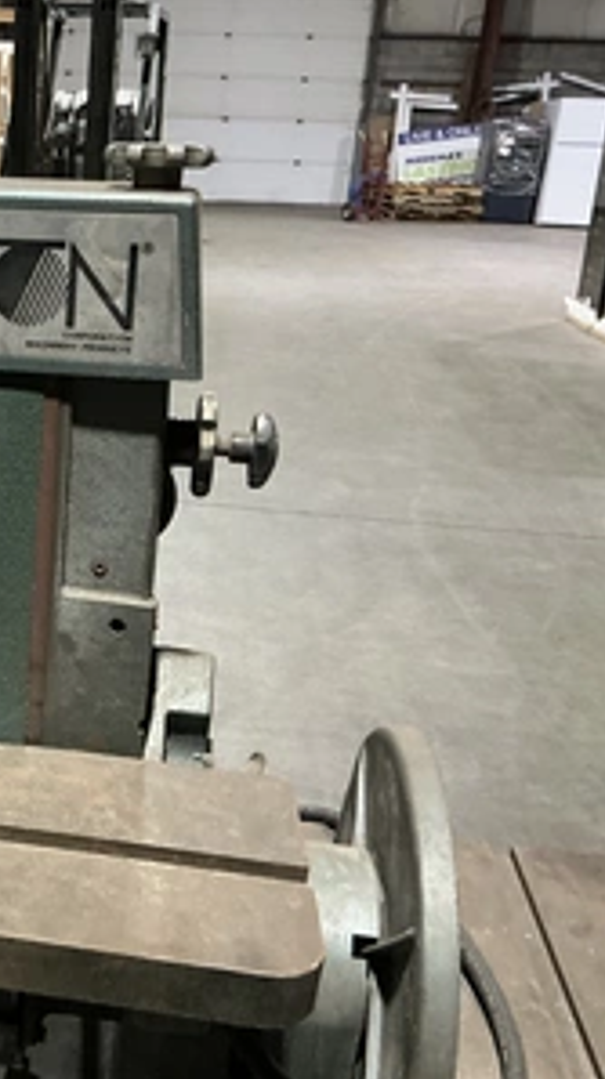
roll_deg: -2.6
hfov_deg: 27.0
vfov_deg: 49.4
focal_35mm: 41
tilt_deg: -20.2
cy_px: 540
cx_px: -29
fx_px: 1173
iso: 250
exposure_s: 1/60
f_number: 1.8
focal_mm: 3
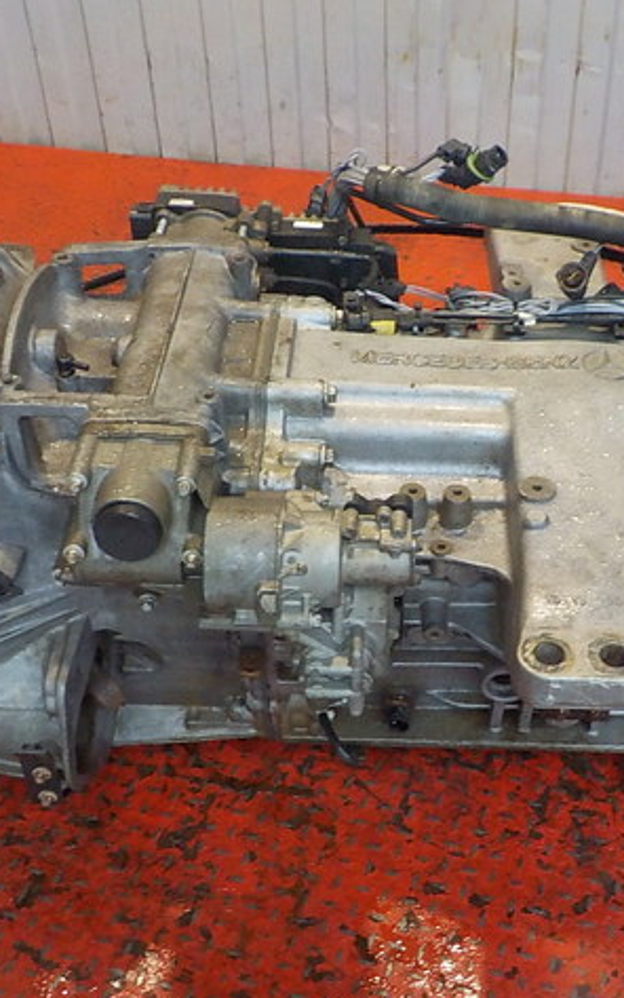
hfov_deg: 29.7
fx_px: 1169
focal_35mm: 43
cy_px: 504
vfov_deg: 46.2
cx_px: 409
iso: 280
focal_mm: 4.1
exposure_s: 1/30
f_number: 3.3
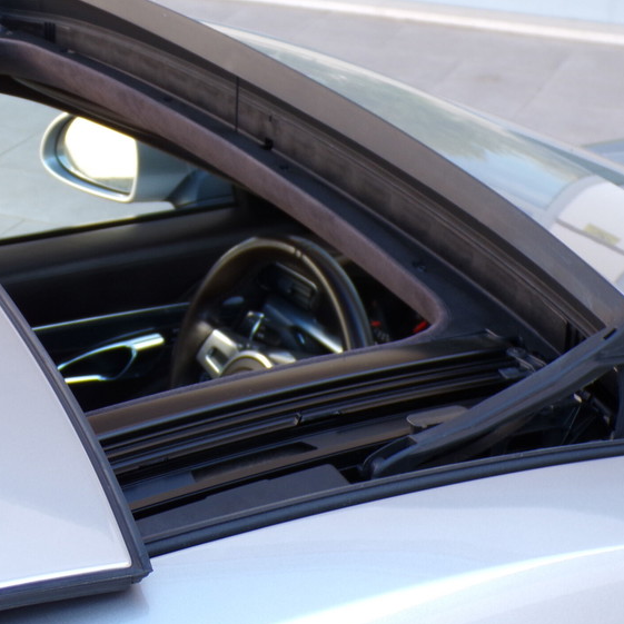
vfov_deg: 21.8
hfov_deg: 21.8
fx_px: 1611
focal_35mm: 79
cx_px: 205
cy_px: 204
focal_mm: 8.7
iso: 100
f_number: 3.5
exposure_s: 1/75
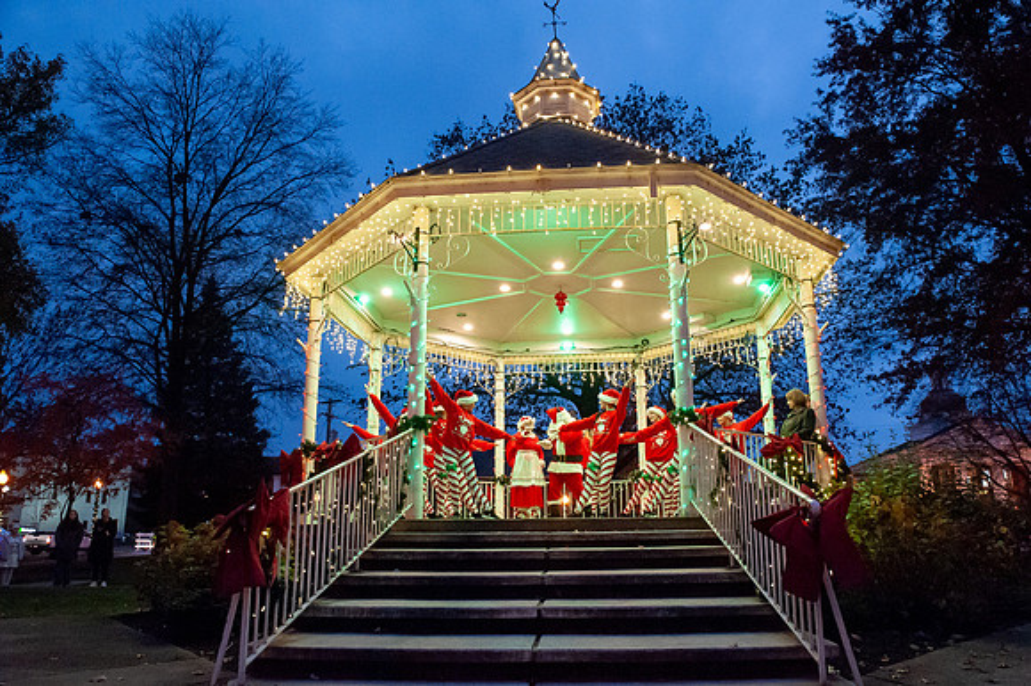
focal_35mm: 25
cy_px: 350
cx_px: 532
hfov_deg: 71.6
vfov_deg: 51.3
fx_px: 715
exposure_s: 1/125
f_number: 7.1
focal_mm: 24
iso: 6400
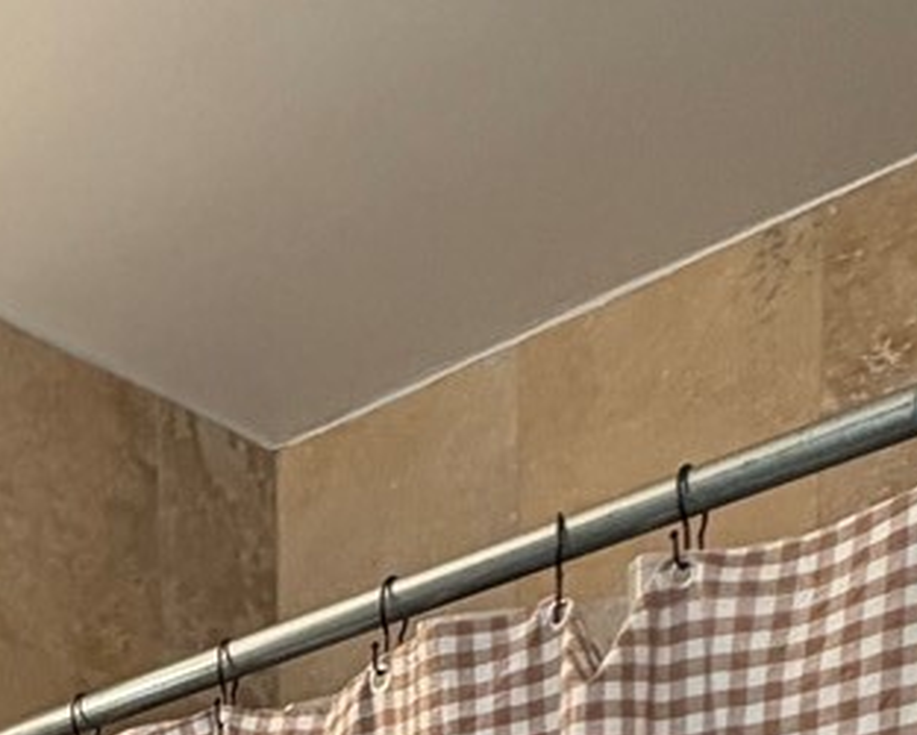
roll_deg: +1.3
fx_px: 1901
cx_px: -144
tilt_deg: -6.4
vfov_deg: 15.8
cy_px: 1570
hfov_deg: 24.8
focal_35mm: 70
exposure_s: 1/60
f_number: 2.2
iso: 160
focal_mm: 2.22
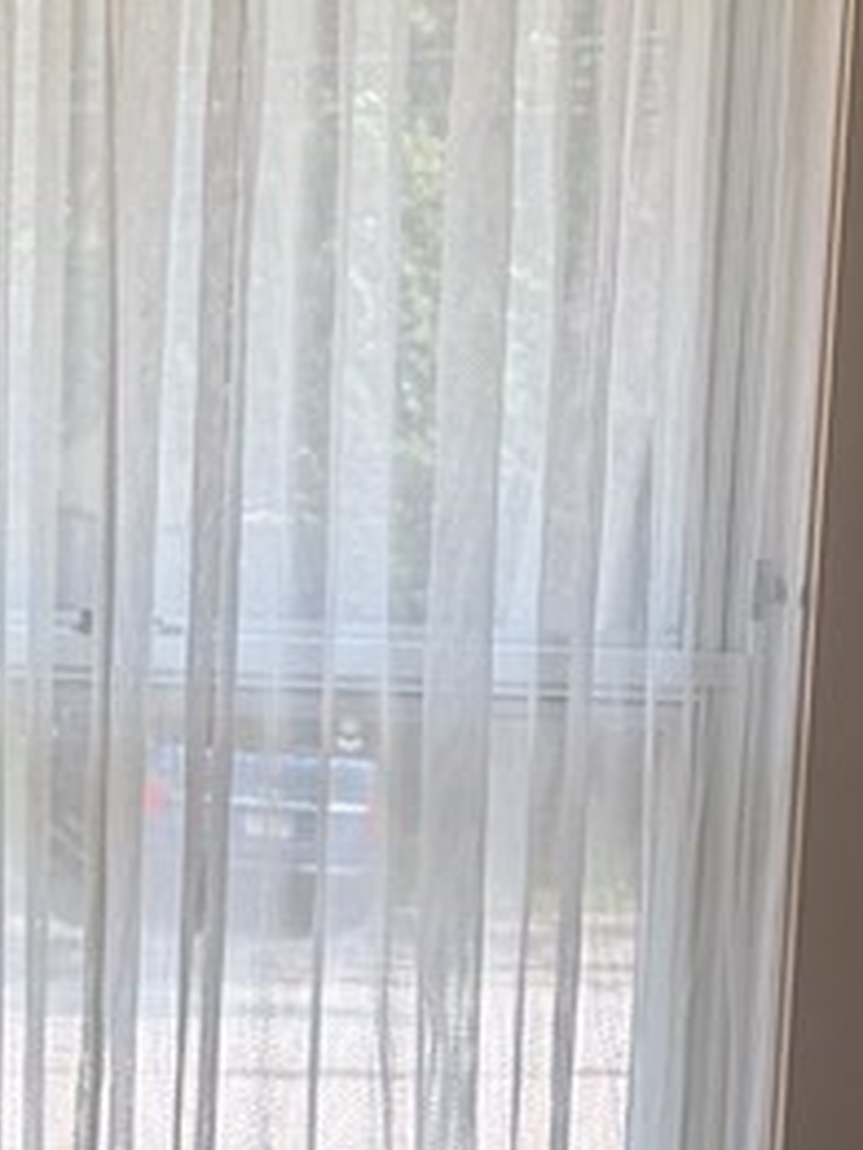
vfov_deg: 13.4
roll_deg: -2.6
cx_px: 423
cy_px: 1547
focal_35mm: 141
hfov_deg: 10.5
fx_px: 4683
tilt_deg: -11.5
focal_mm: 6.76
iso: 64
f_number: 1.78
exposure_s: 1/207
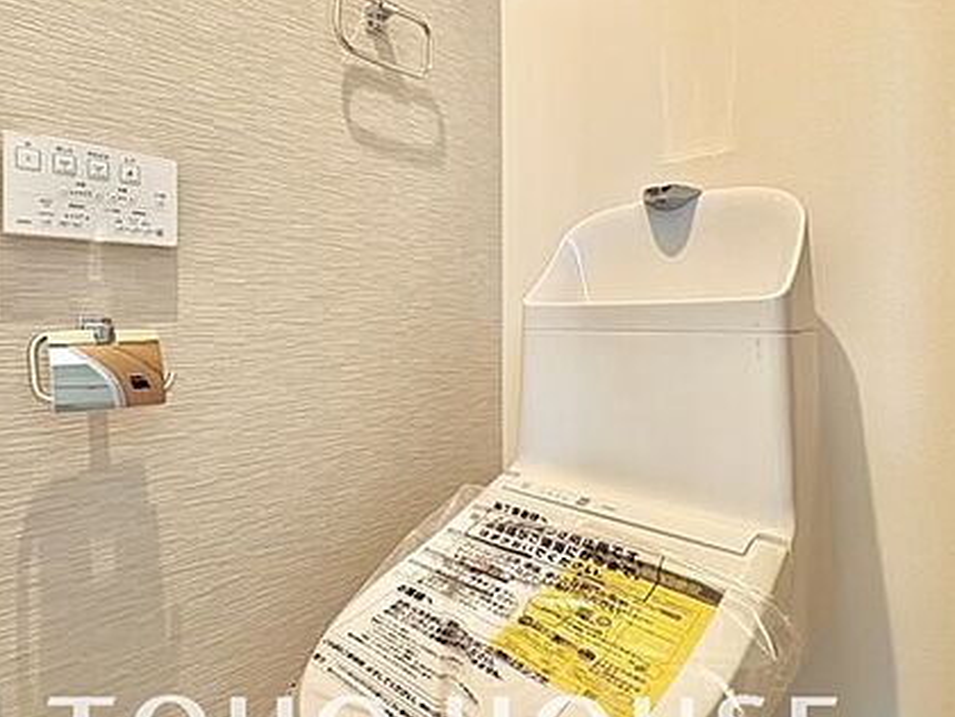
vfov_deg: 65.8
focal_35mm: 20
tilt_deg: +0.3
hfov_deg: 80.0
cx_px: 350
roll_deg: +1.4
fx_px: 552
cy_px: 321
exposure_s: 1/50
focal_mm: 2.22
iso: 200
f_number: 2.2
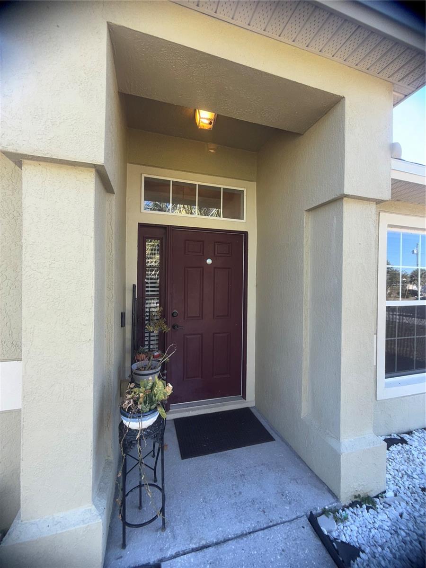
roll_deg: -1.1
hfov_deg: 85.7
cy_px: 284
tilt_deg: +0.5
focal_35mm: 14
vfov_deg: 102.1
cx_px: 213
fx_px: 230
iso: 32
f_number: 2.2
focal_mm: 2.22
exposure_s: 1/122
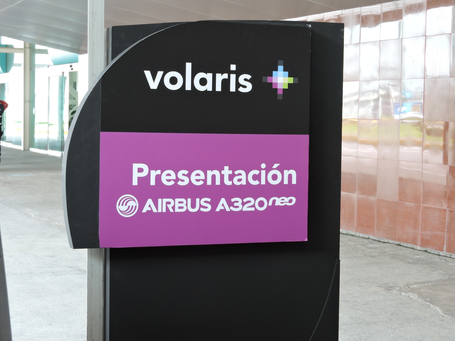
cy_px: 170
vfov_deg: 18.4
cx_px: 228
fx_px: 1052
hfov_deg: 24.4
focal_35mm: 80
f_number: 4.5
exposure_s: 1/60
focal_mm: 14.3
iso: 360
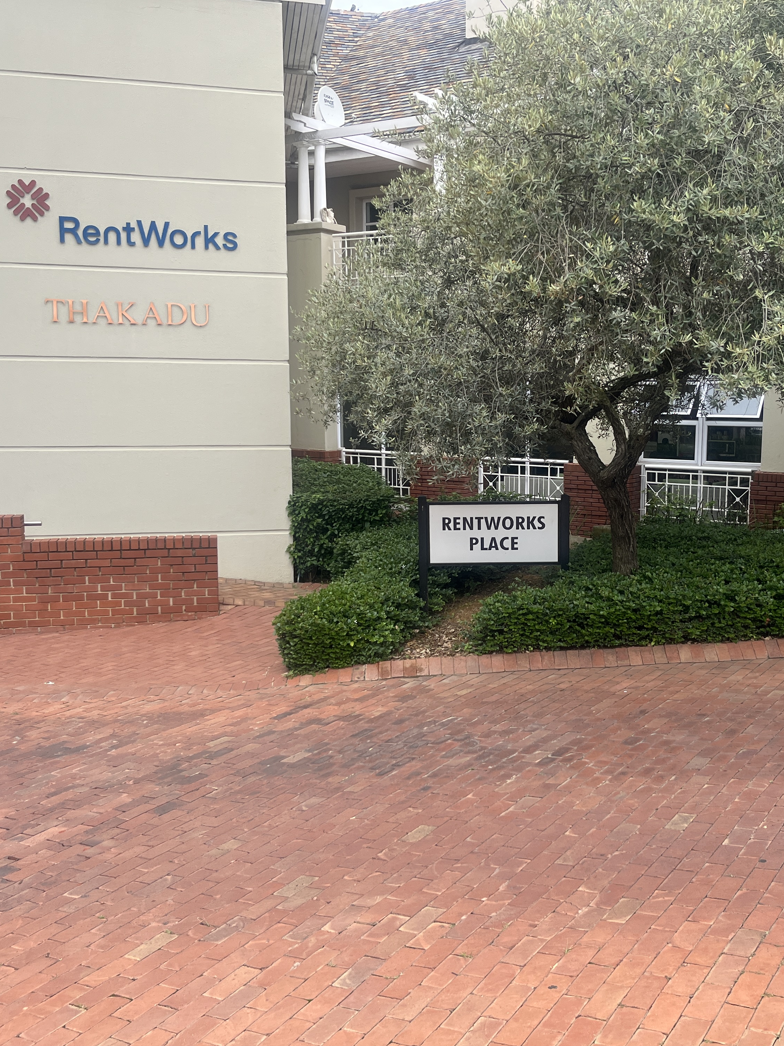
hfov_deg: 40.3
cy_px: 525
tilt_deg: -8.8
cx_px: 511
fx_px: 1057
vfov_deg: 52.6
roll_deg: -1.0
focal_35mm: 35
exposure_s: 1/1372
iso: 50
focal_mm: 5.1
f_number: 1.6
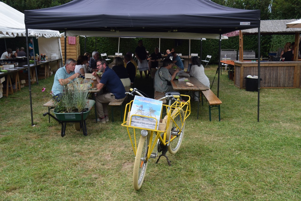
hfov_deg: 55.1
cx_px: 150
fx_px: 289
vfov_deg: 38.4
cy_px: 100
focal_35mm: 34
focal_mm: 23
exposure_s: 1/250
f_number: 8
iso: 200
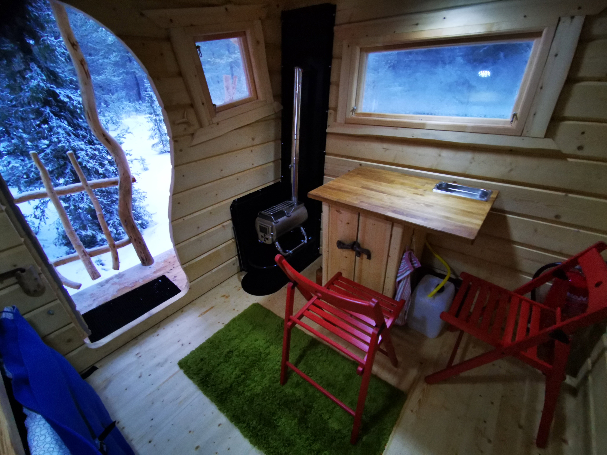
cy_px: 228
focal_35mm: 16
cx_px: 304
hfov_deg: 94.5
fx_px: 281
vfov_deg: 78.1
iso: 800
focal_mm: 2.35
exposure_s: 1/17.1
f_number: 2.2
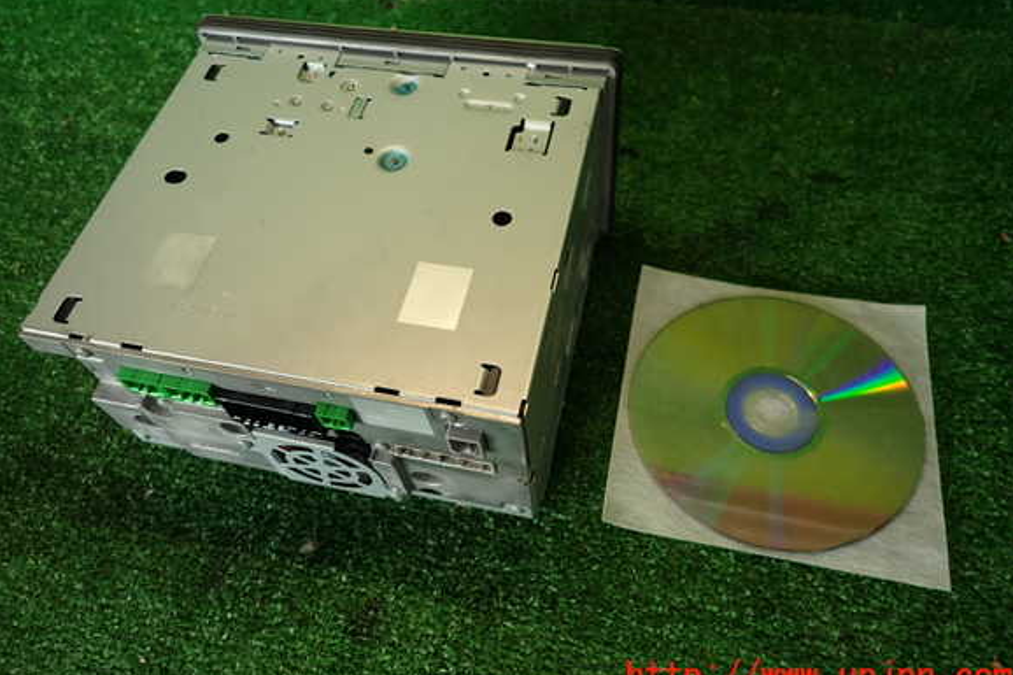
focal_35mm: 27
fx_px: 759
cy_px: 305
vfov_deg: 47.8
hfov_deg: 67.4
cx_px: 496
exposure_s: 1/80
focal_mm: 4.5
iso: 100
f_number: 2
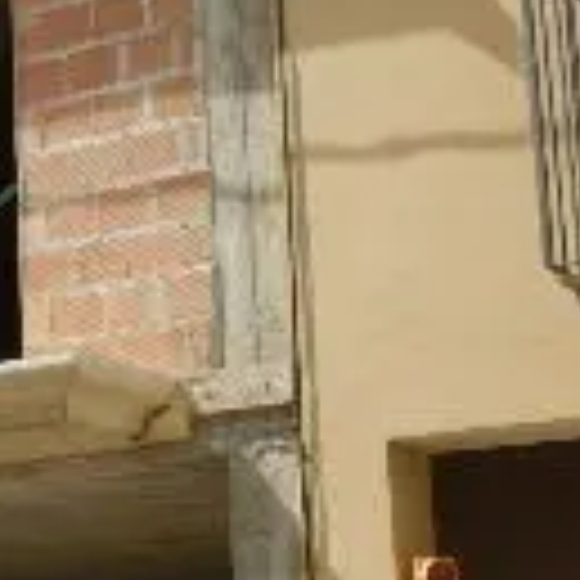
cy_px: 225
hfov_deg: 11.7
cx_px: -508
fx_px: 2578
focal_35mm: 136
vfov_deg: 12.8
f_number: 4.2
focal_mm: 5.6
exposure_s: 1/800
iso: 125
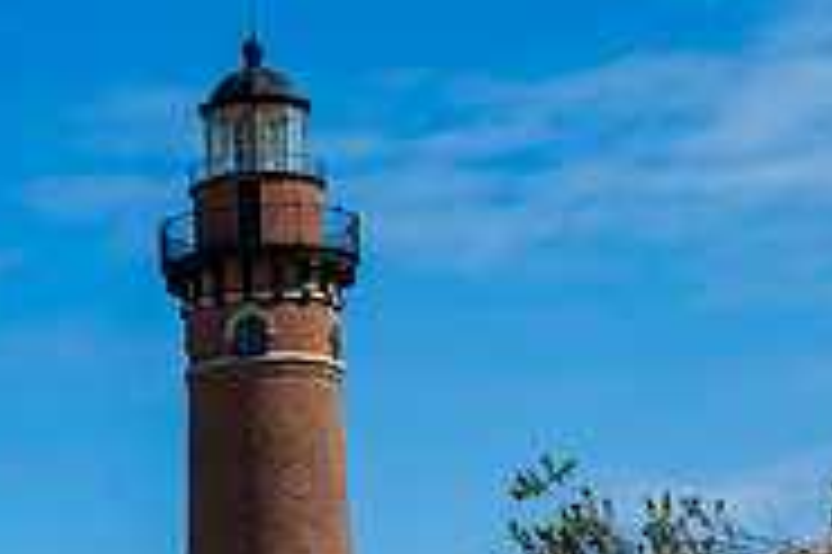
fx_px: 4318
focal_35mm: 187
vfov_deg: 7.2
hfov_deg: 10.8
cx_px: -112
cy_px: 867
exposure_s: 1/400
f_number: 13
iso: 220
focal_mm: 56
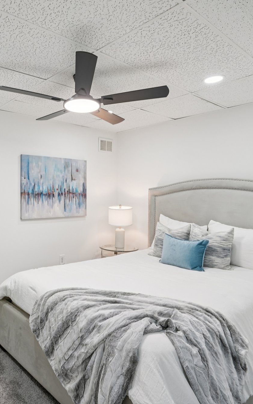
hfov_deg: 47.4
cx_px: 62
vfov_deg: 72.5
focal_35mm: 25
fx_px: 276
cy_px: 200
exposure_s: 1/15
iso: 400
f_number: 8
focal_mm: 16
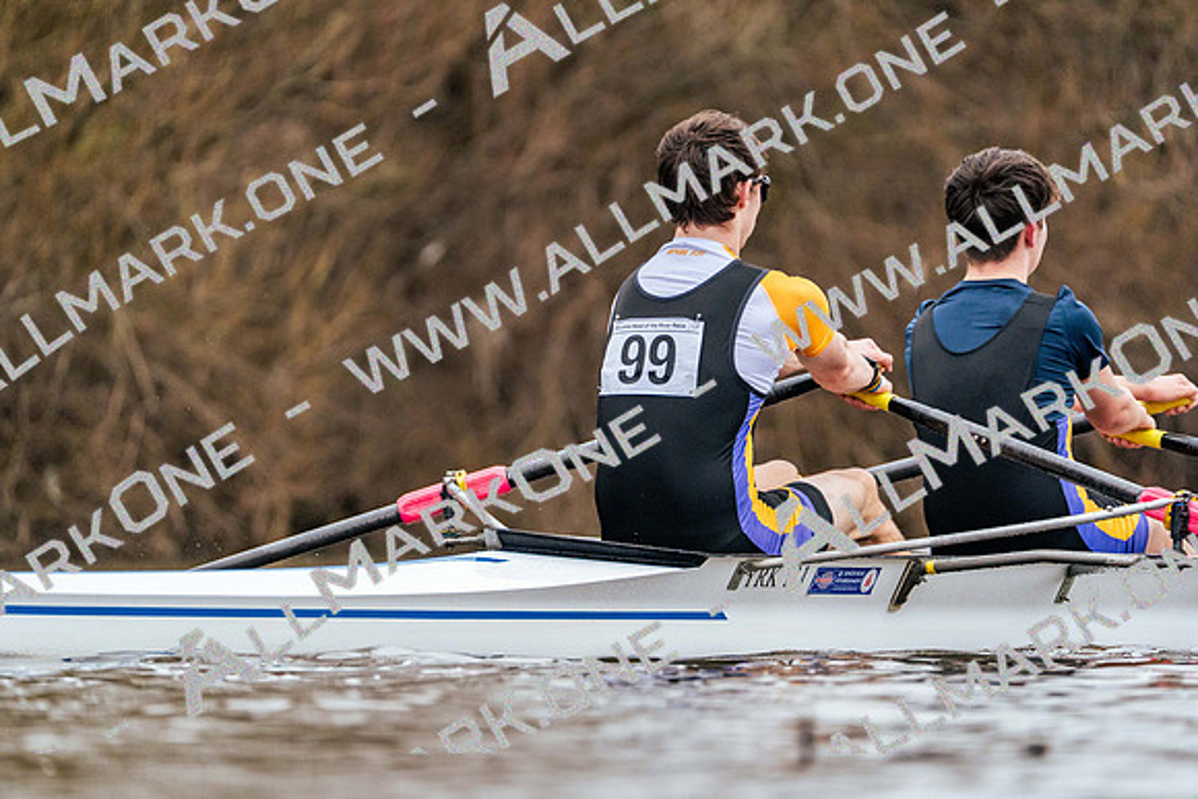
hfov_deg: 3.4
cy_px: 400
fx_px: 19970
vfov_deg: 2.3
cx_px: 599
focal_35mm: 600
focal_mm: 600
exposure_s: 1/2000
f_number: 6.3
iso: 4000
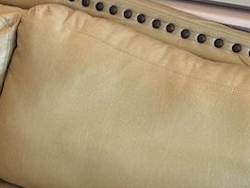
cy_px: 186
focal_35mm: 91
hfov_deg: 20.9
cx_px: 9
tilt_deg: -35.7
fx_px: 657
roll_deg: +0.9
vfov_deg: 15.9
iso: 250
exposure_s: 1/60
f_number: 1.78
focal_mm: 6.86
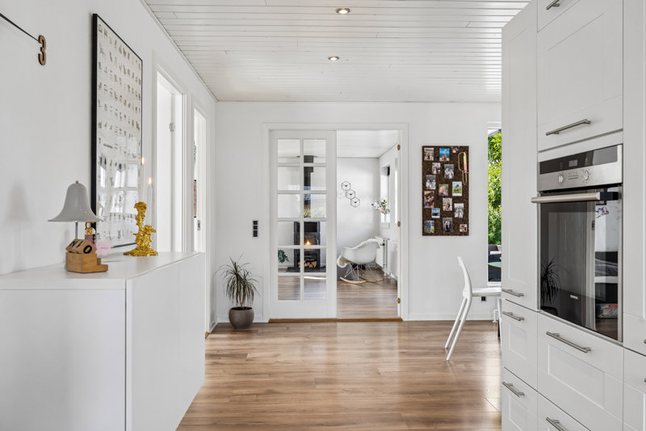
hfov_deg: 61.9
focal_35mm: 30
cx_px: 323
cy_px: 216
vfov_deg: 43.6
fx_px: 538
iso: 200
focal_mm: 30
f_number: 8
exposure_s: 1/13
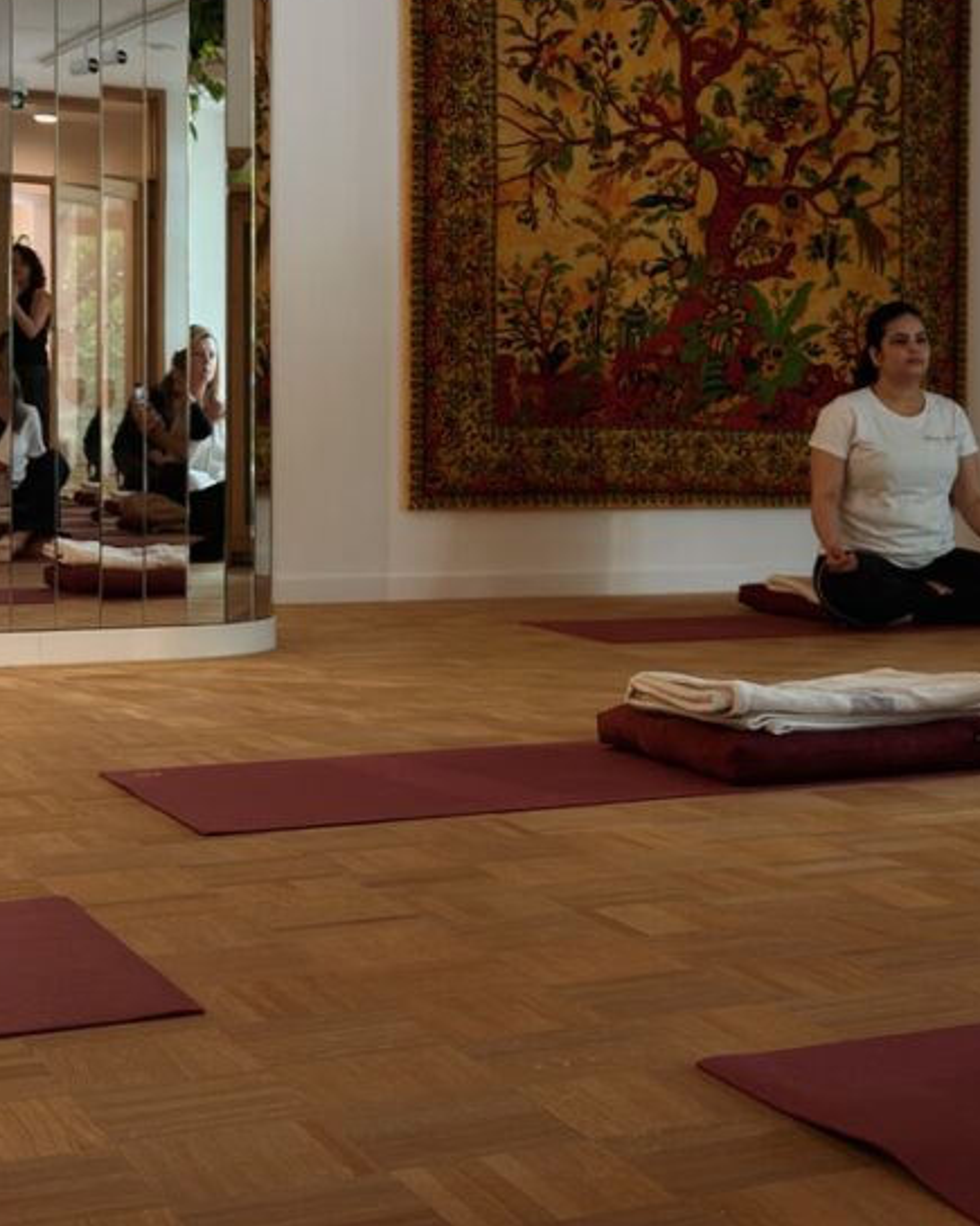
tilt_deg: -1.7
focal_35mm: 68
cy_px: 471
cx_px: 847
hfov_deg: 22.0
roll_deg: -1.3
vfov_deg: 27.8
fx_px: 2466
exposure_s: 1/58
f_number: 1.78
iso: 250
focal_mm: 6.76
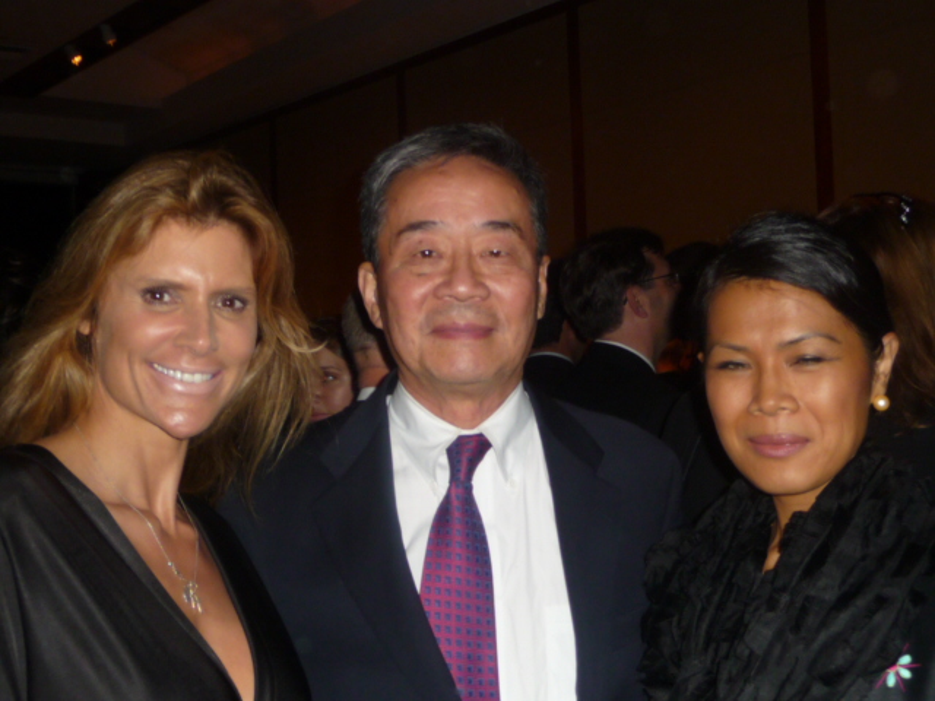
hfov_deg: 38.2
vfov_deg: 29.1
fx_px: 1351
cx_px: 468
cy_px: 350
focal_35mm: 50
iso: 125
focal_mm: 5
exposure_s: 1/30
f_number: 3.4
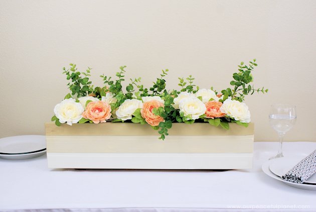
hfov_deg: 37.8
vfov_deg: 25.8
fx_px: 461
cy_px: 106
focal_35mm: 52
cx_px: 158
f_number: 5.6
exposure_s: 1/40
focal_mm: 35
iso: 400
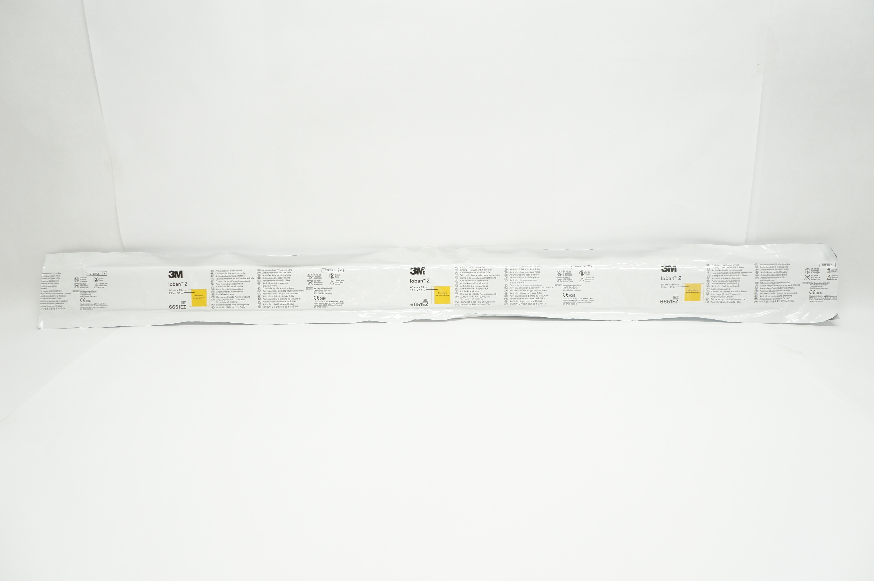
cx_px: 437
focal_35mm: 27
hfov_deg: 67.4
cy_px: 290
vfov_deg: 47.8
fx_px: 655
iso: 400
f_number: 7.1
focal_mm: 18
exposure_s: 1/40
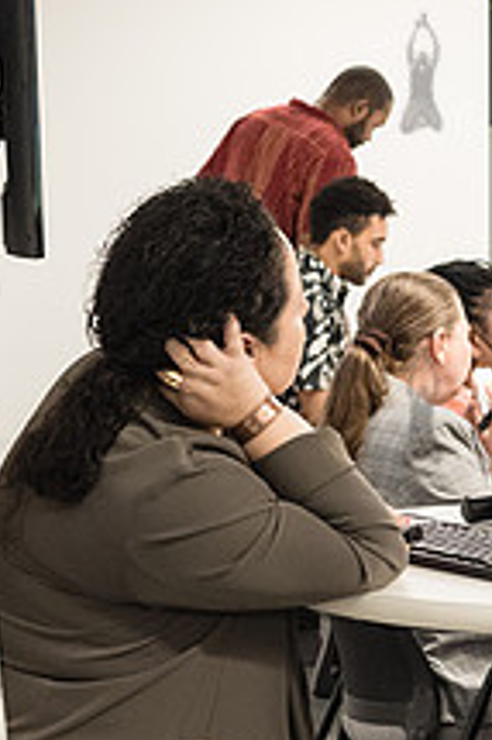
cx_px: 509
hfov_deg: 9.5
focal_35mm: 143
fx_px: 2936
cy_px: 413
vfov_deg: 14.4
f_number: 4.5
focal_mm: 45
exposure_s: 1/160
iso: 2500
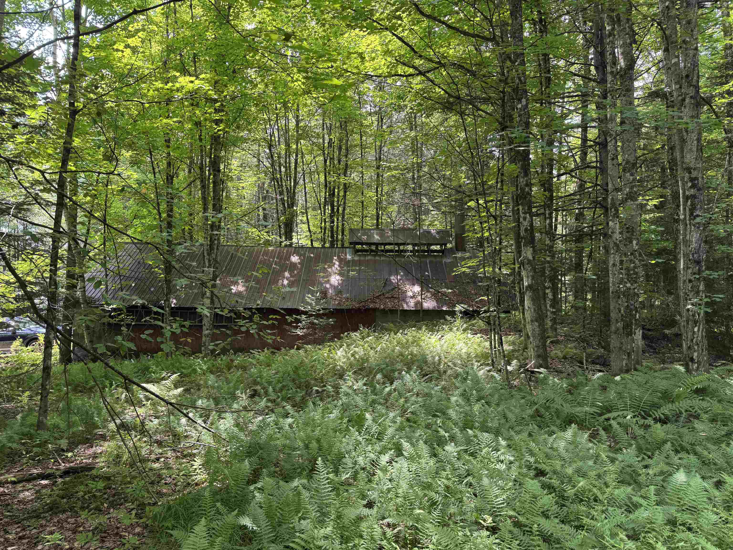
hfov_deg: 71.6
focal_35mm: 24
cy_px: 275
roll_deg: -1.4
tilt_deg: +0.0
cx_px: 366
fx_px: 508
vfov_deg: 56.8
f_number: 1.78
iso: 64
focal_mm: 6.76
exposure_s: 1/121
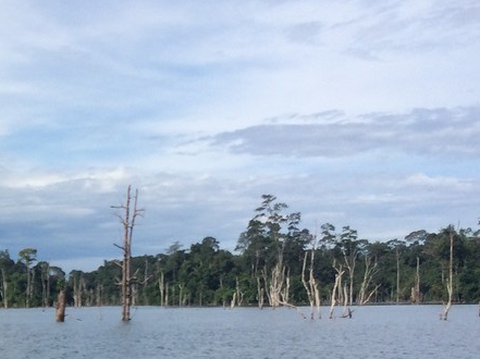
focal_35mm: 79
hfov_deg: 22.3
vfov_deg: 18.2
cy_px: 360
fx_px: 1095
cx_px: -134
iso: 32
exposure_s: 1/3425
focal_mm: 4.15
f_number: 2.2
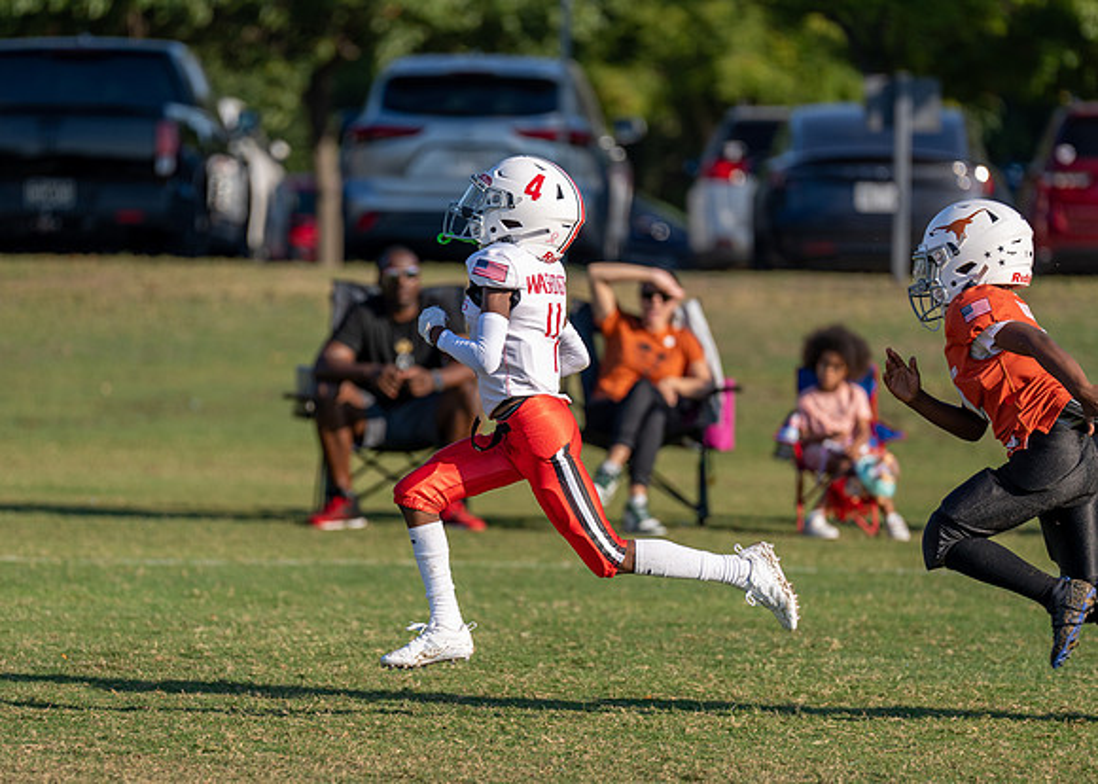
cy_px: 438
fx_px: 9145
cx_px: 464
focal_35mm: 293
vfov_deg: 4.9
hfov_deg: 6.9
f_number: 2.8
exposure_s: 1/1600
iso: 100
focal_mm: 200
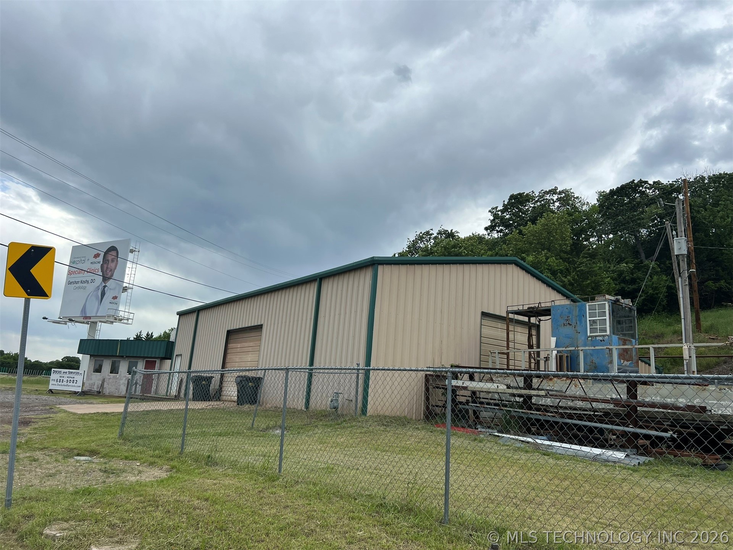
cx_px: 366
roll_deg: -5.2
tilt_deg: +12.7
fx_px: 551
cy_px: 275
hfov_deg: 67.3
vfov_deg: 53.1
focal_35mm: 26
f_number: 1.5
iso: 50
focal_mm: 5.7
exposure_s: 1/3460
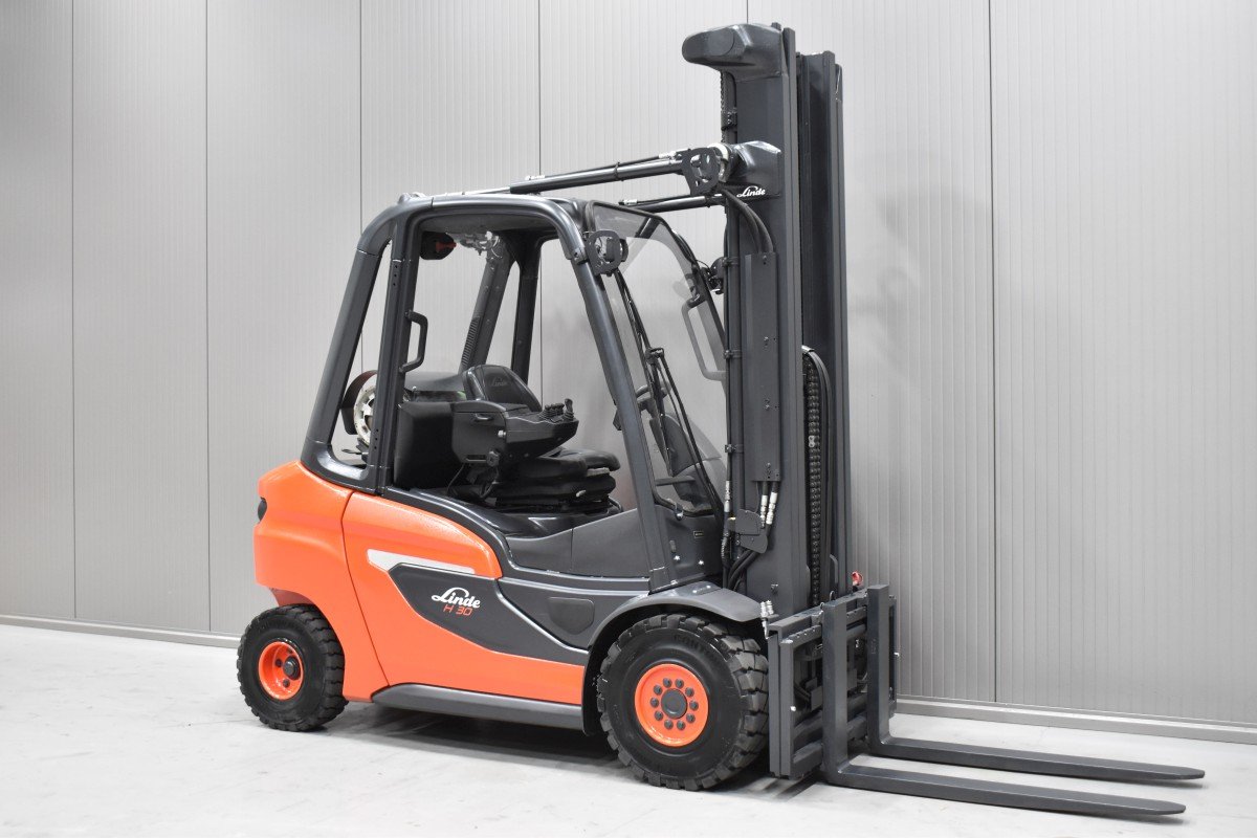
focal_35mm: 40
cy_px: 419
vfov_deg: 33.0
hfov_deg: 47.9
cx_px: 628
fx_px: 1414
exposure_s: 1/20
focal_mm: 27
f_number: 5
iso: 1600
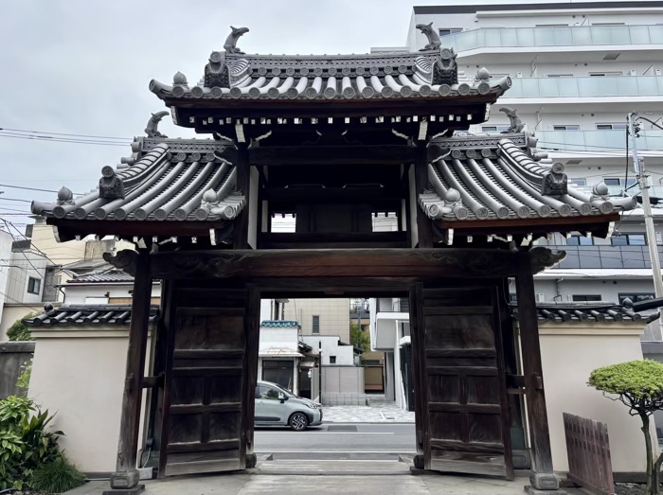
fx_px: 497
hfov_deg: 67.4
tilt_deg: +15.0
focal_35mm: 26
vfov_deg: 53.0
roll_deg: -1.0
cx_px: 332
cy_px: 248
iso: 50
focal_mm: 5.96
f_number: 1.6
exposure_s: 1/2451
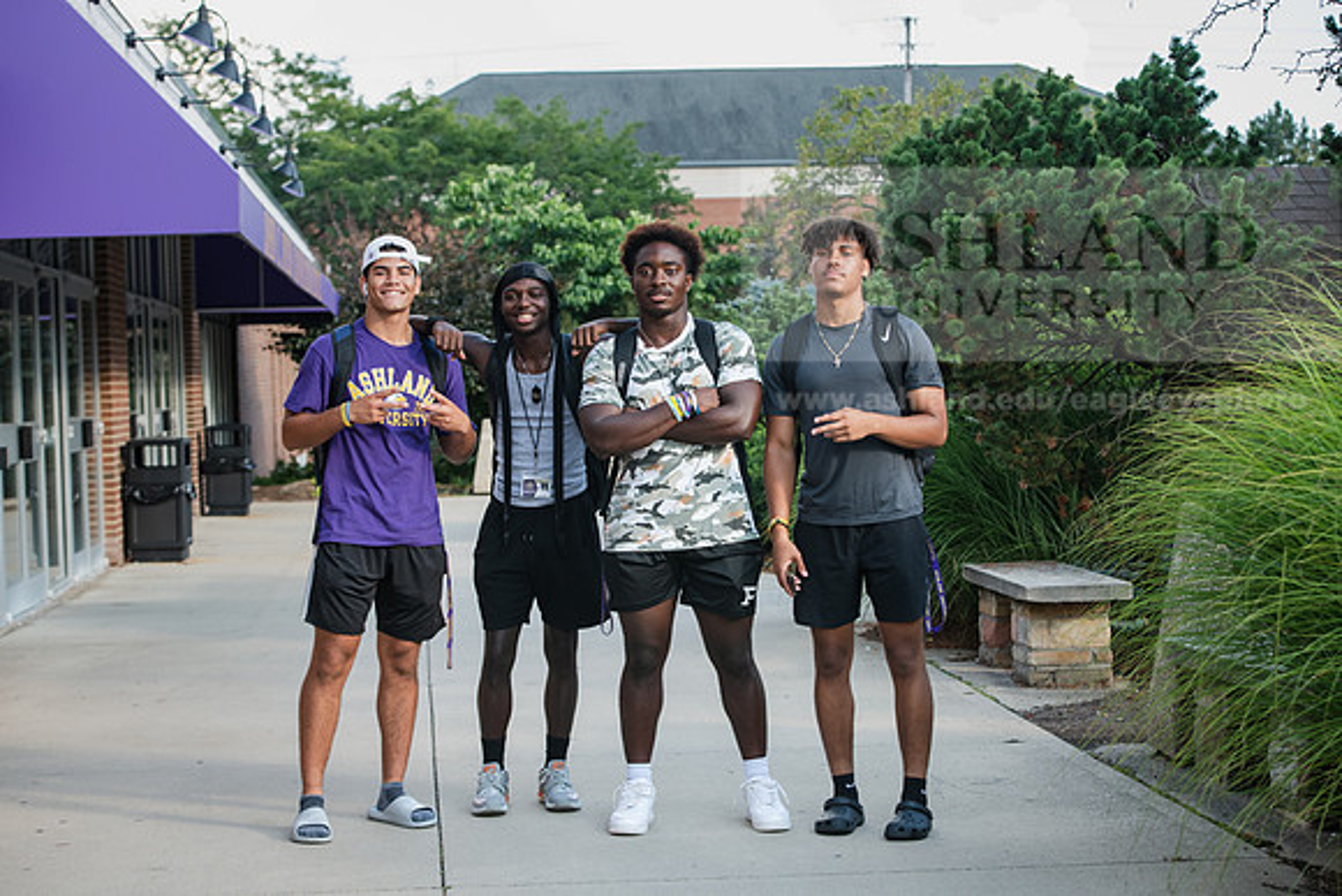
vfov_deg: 19.5
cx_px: 671
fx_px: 2610
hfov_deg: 28.8
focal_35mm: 70
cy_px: 448
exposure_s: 1/320
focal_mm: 70
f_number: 5
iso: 500
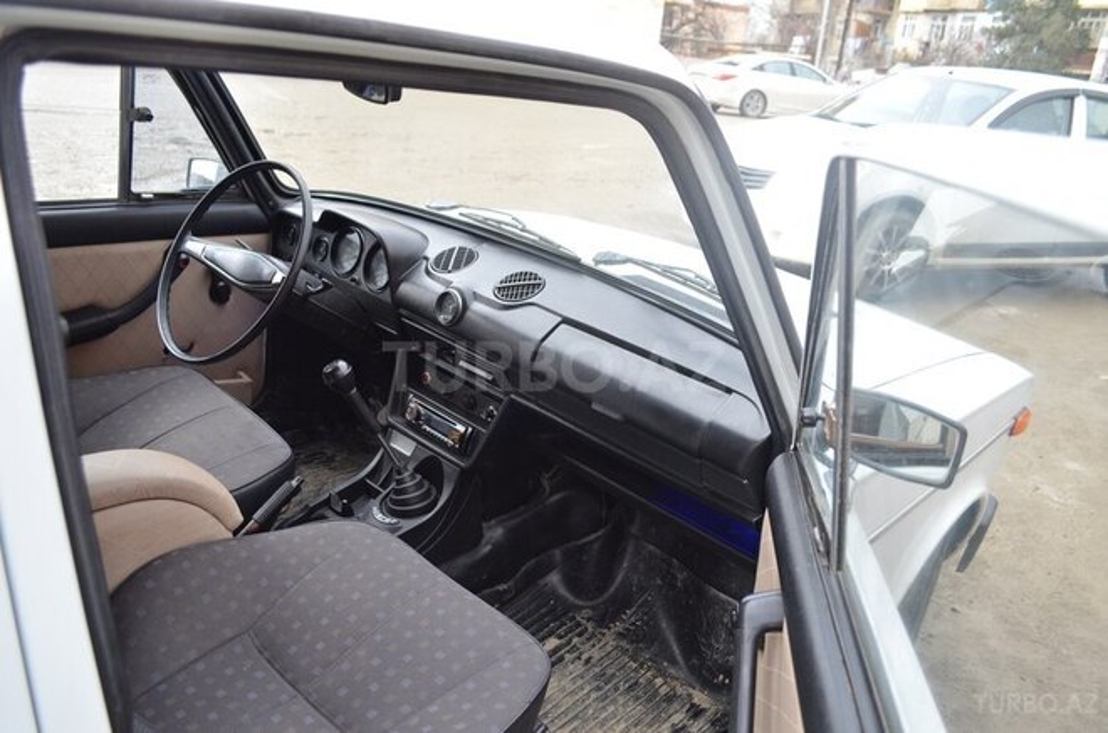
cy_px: 366
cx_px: 554
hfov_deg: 67.5
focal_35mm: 27
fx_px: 829
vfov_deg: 47.7
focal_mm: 18
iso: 560
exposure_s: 1/1000
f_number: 4
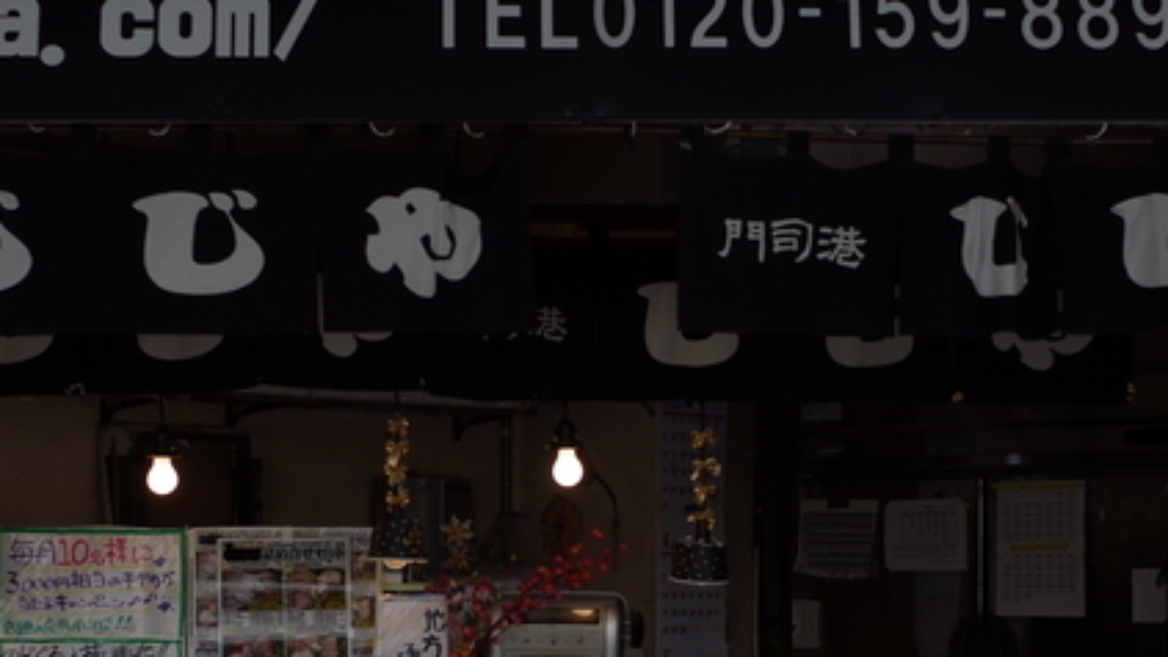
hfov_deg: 25.6
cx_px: 619
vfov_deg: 14.5
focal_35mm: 83
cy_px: 496
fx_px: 2571
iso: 100
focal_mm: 18.3
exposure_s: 1/1000
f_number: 2.8
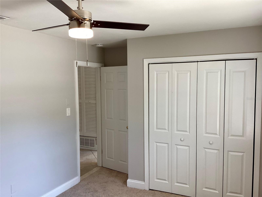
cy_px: 98
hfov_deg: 58.4
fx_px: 235
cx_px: 131
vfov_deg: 45.4
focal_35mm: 31
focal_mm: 3.3
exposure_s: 1/120
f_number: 2.4
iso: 80
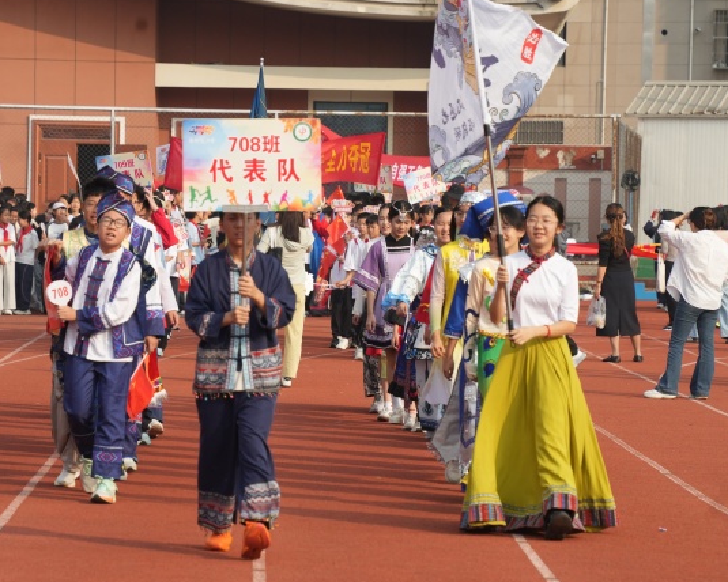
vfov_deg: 7.5
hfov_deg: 9.4
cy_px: 258
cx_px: 303
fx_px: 4417
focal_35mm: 205
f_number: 7.1
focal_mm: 146
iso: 800
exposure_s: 1/1600
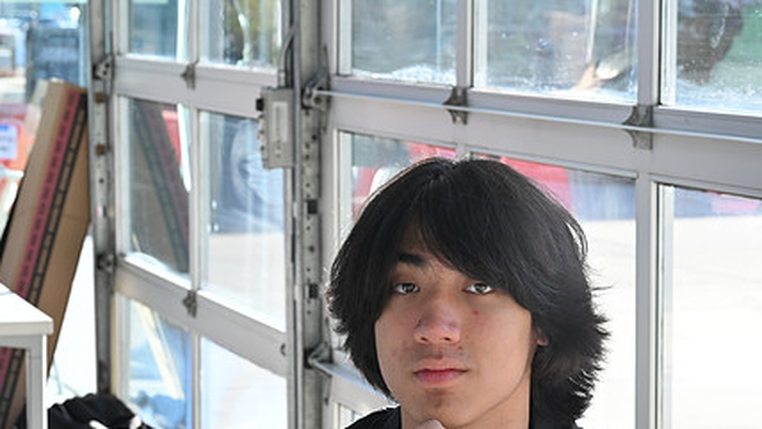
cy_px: 328
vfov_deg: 8.7
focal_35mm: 139
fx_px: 2809
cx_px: 372
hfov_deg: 15.4
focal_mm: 98
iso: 500
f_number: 14
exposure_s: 1/60
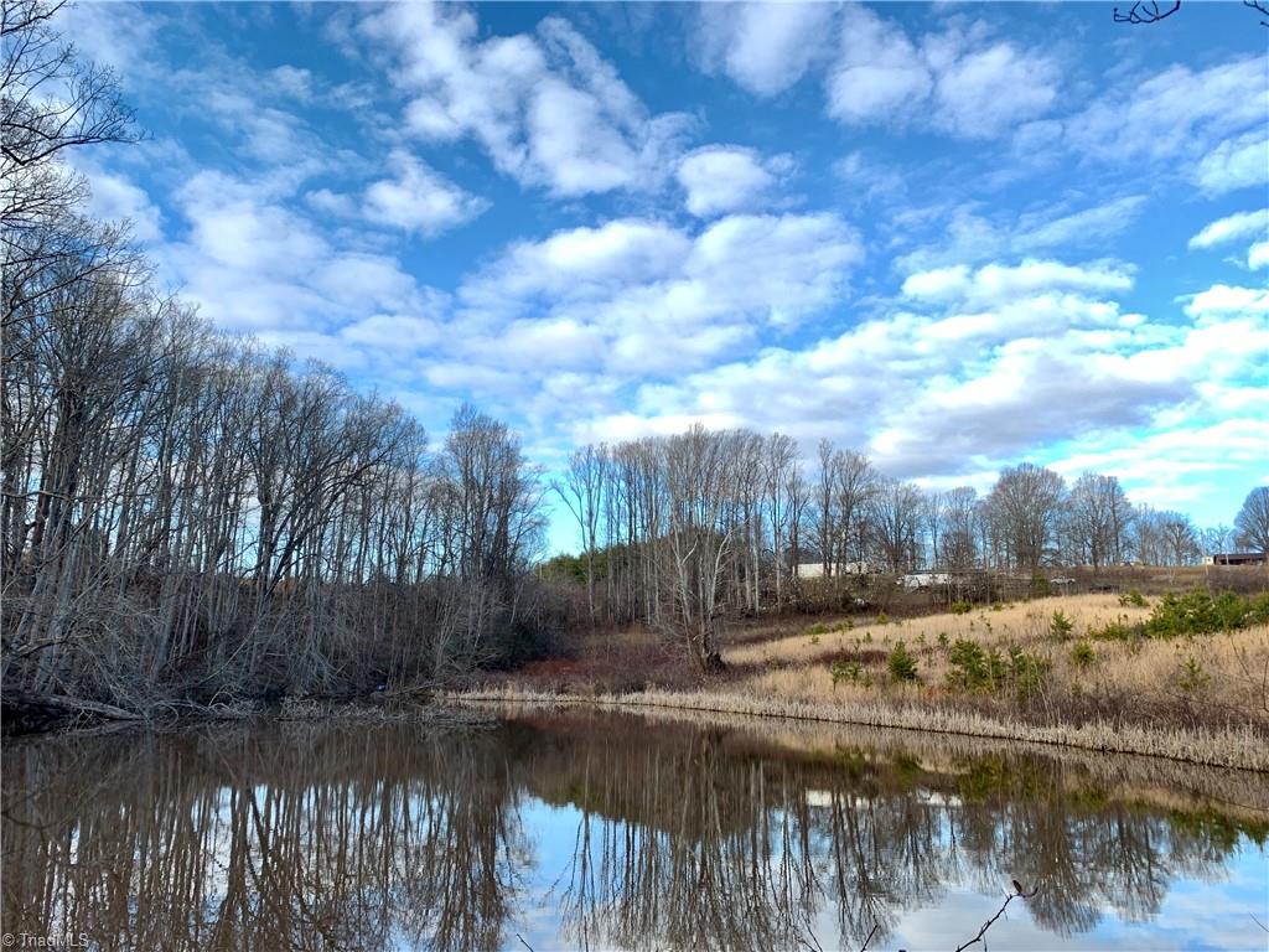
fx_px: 953
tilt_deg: +11.0
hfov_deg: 67.3
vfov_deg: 53.1
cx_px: 634
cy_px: 476
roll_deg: -0.4
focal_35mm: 26
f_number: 1.8
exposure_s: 1/137
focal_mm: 4.25
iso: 25
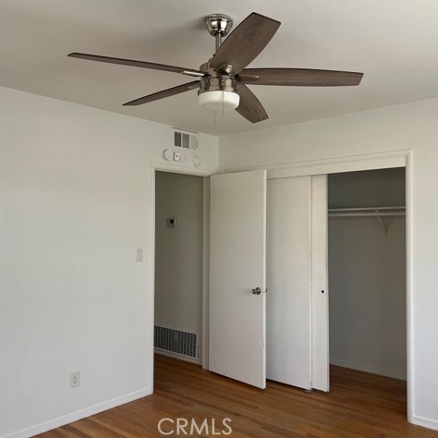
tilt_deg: +3.1
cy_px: 218
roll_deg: -0.5
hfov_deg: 52.4
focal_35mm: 31
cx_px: 240
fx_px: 444
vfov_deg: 52.5
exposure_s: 1/121
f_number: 1.5
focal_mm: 5.7
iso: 125
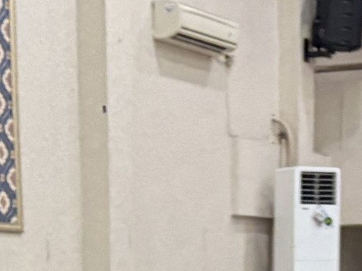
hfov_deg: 12.7
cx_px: 139
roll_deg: -1.2
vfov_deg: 8.6
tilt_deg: -8.1
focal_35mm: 156
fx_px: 1631
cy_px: 658
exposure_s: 1/50
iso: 250
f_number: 1.6
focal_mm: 5.96
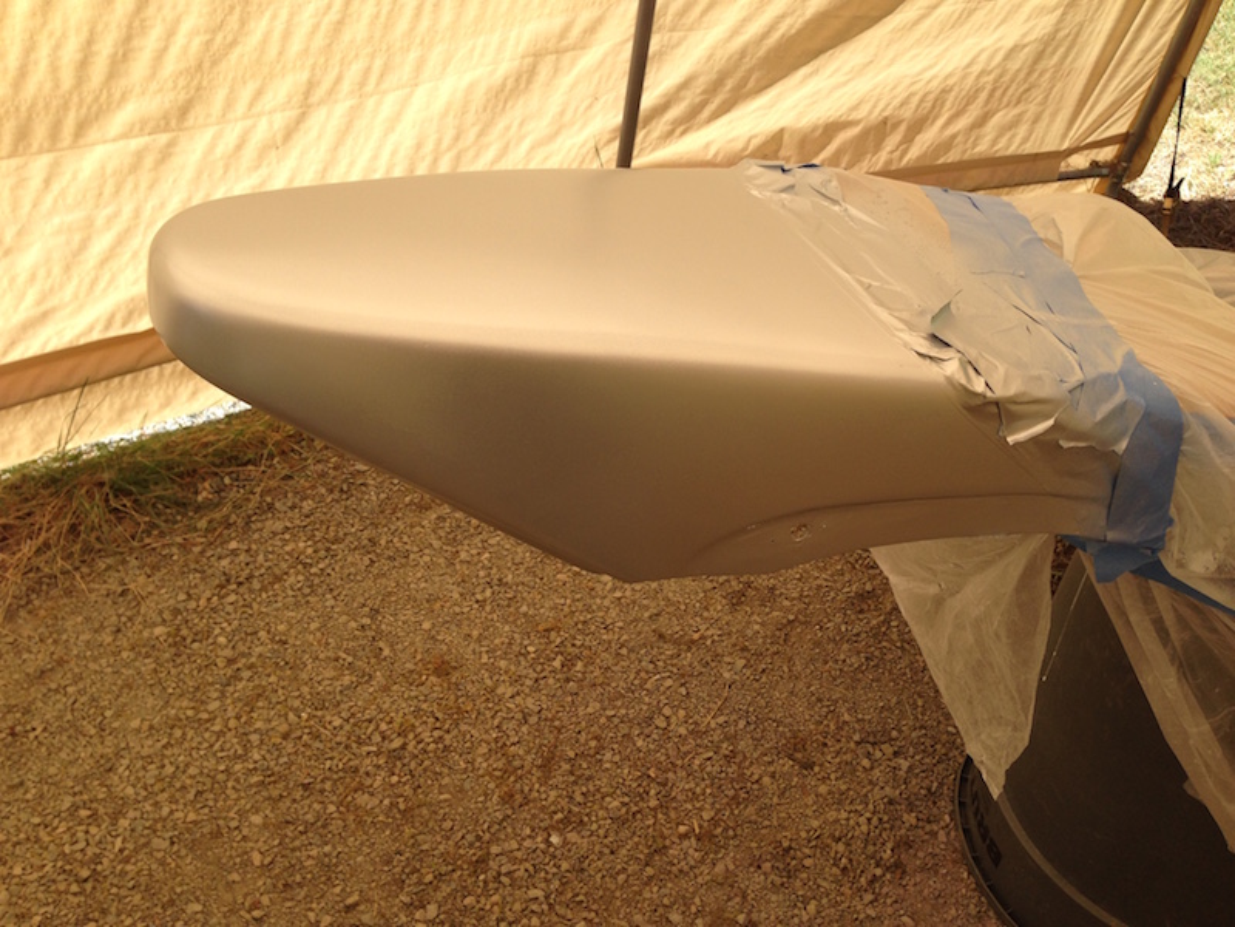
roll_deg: -1.2
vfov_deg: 42.9
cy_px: 464
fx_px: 1177
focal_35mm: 33
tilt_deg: -35.1
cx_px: 618
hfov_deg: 55.4
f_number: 2.4
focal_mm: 4.12
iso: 50
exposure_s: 1/393
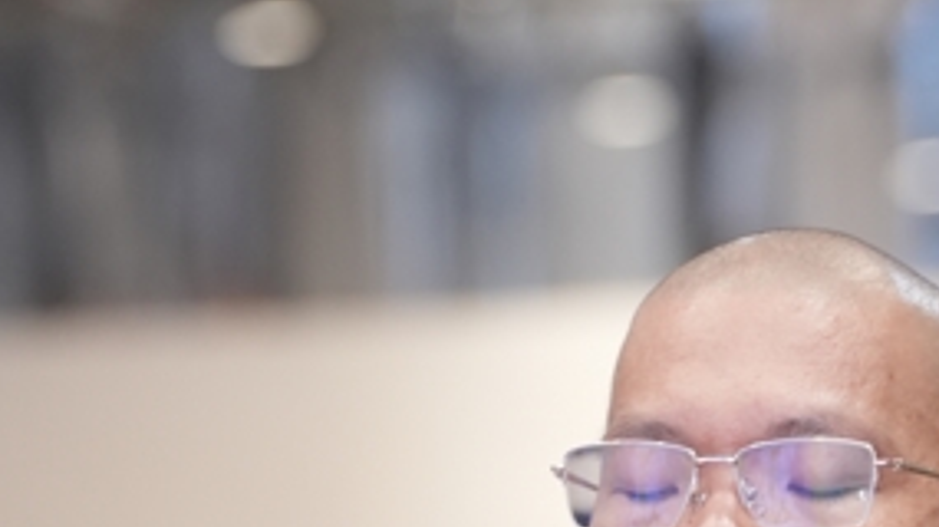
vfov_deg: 3.6
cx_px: 774
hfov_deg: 6.5
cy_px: 1283
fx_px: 8213
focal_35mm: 330
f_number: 2.8
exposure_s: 1/125
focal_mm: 92
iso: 1600
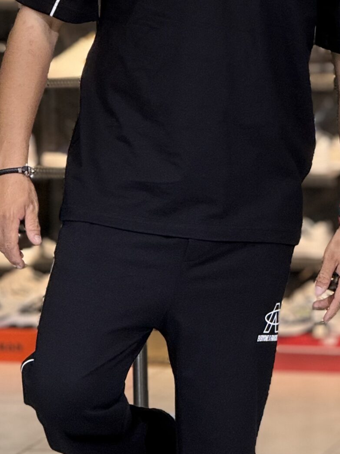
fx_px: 3863
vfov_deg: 6.7
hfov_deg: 5.0
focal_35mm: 295
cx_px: 209
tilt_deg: -5.4
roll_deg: +0.1
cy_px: 194
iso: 200
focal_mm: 15.66
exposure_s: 1/100
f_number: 2.8
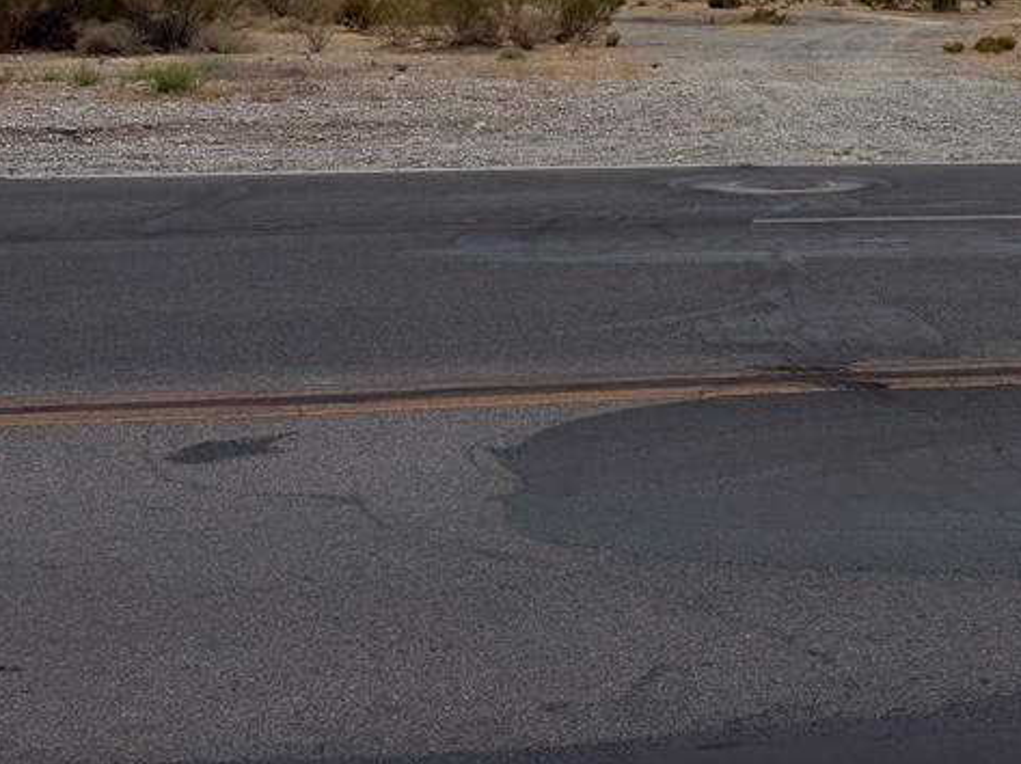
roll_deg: +1.1
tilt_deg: -2.2
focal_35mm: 52
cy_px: 11
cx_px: 805
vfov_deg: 26.6
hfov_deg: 35.7
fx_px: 1533
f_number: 1.78
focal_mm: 6.76
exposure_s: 1/10309
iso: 80
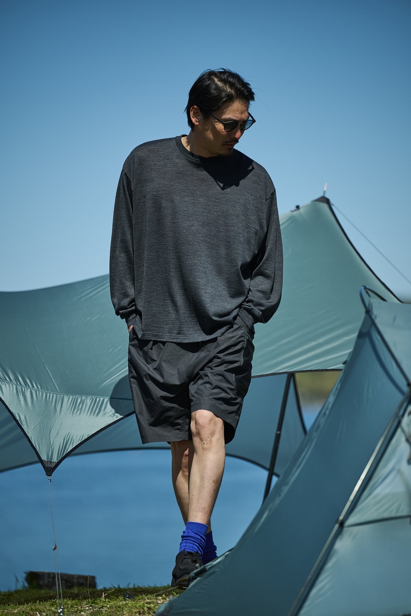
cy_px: 308
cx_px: 206
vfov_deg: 11.1
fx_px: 3168
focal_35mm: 185
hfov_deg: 7.4
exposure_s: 1/3200
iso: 100
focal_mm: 185
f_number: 2.8
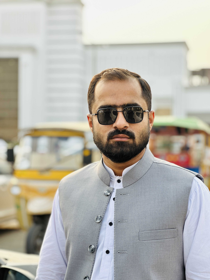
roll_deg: -1.1
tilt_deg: +1.1
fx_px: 623
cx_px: 105
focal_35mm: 77
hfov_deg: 19.1
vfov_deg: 25.3
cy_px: 140
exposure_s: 1/121
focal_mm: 9
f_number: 2.8
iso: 32
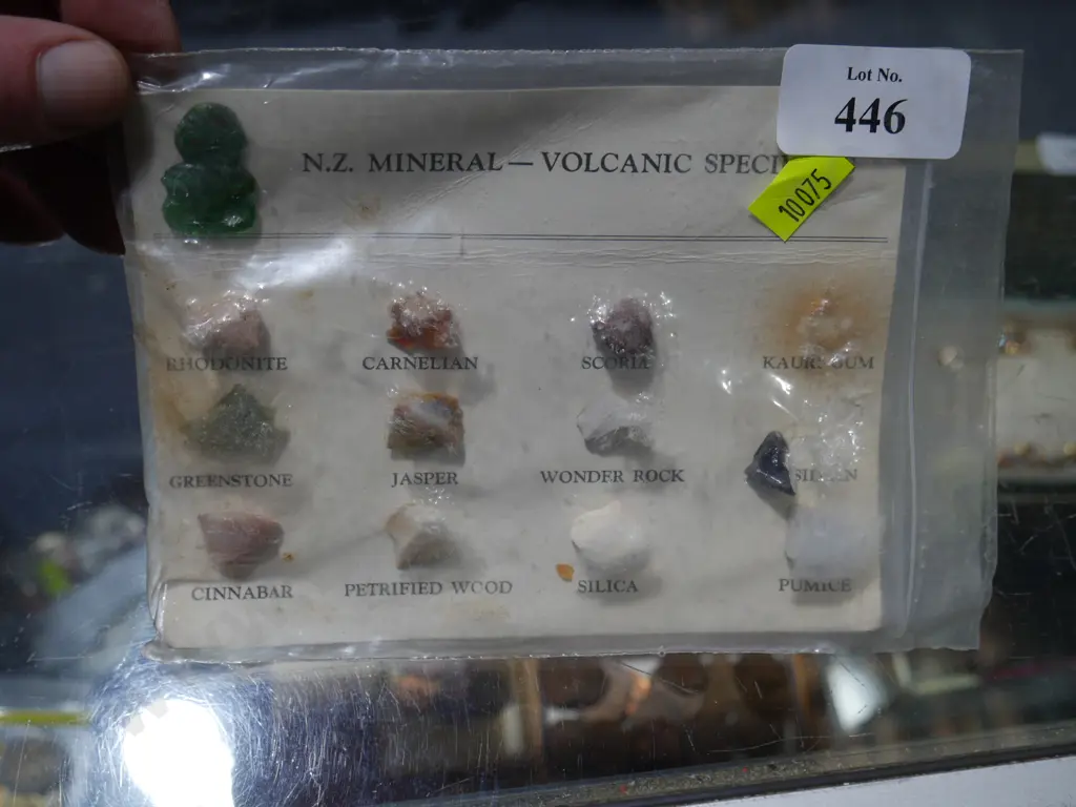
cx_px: 538
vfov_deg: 36.0
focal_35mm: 40
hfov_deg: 46.8
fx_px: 1243
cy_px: 404
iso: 200
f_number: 4.5
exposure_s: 1/125
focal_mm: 20
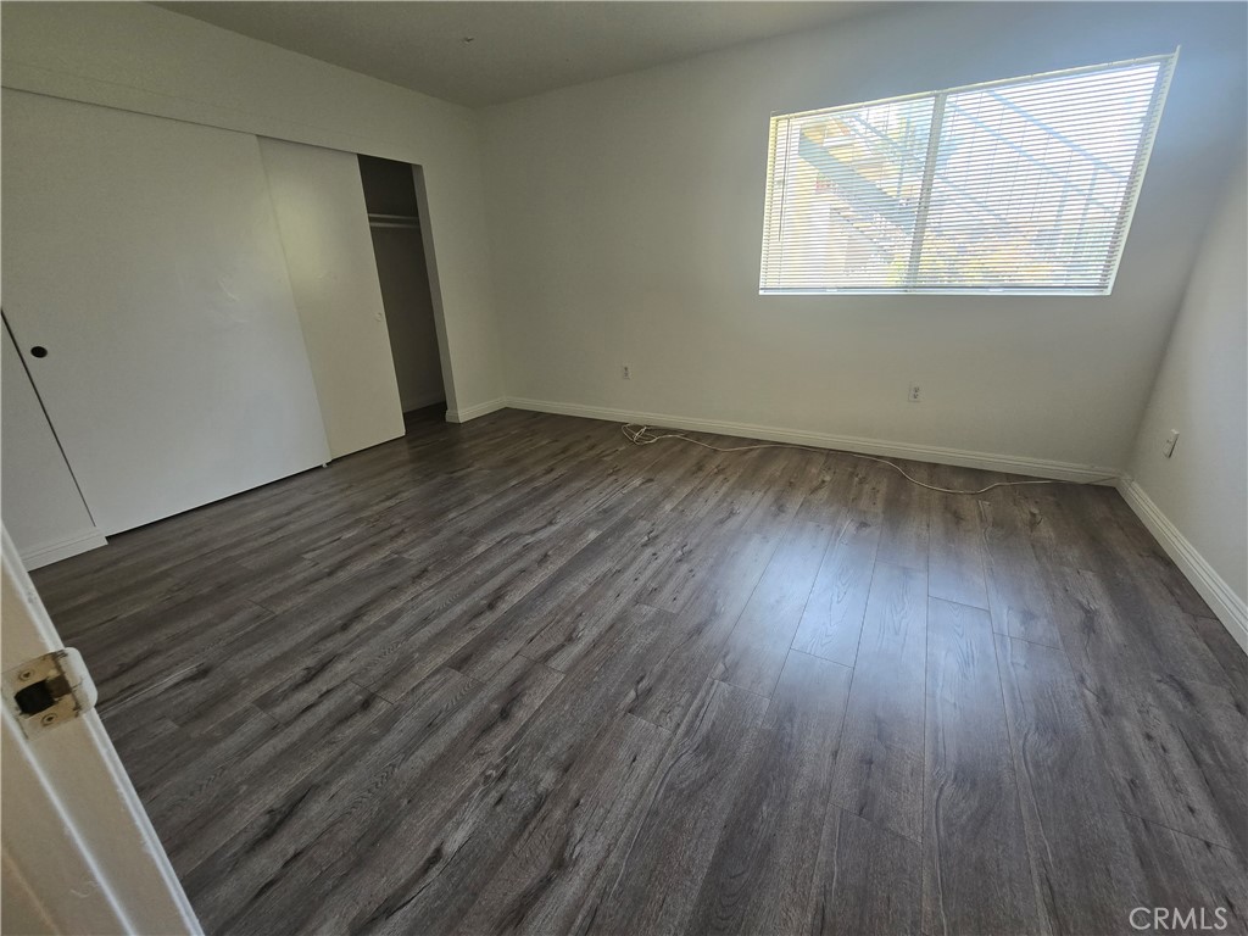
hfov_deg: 106.2
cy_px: 468
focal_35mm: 13
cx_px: 624
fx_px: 469
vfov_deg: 89.9
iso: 160
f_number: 2.2
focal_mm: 2.2
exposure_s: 1/60
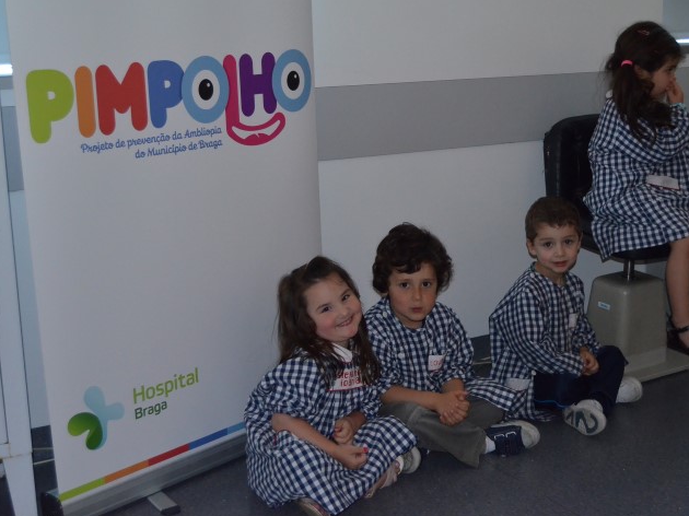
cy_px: 260
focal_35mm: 53
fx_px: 1055
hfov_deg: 36.1
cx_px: 390
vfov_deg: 27.5
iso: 3200
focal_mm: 32
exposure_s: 1/60
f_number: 4.5
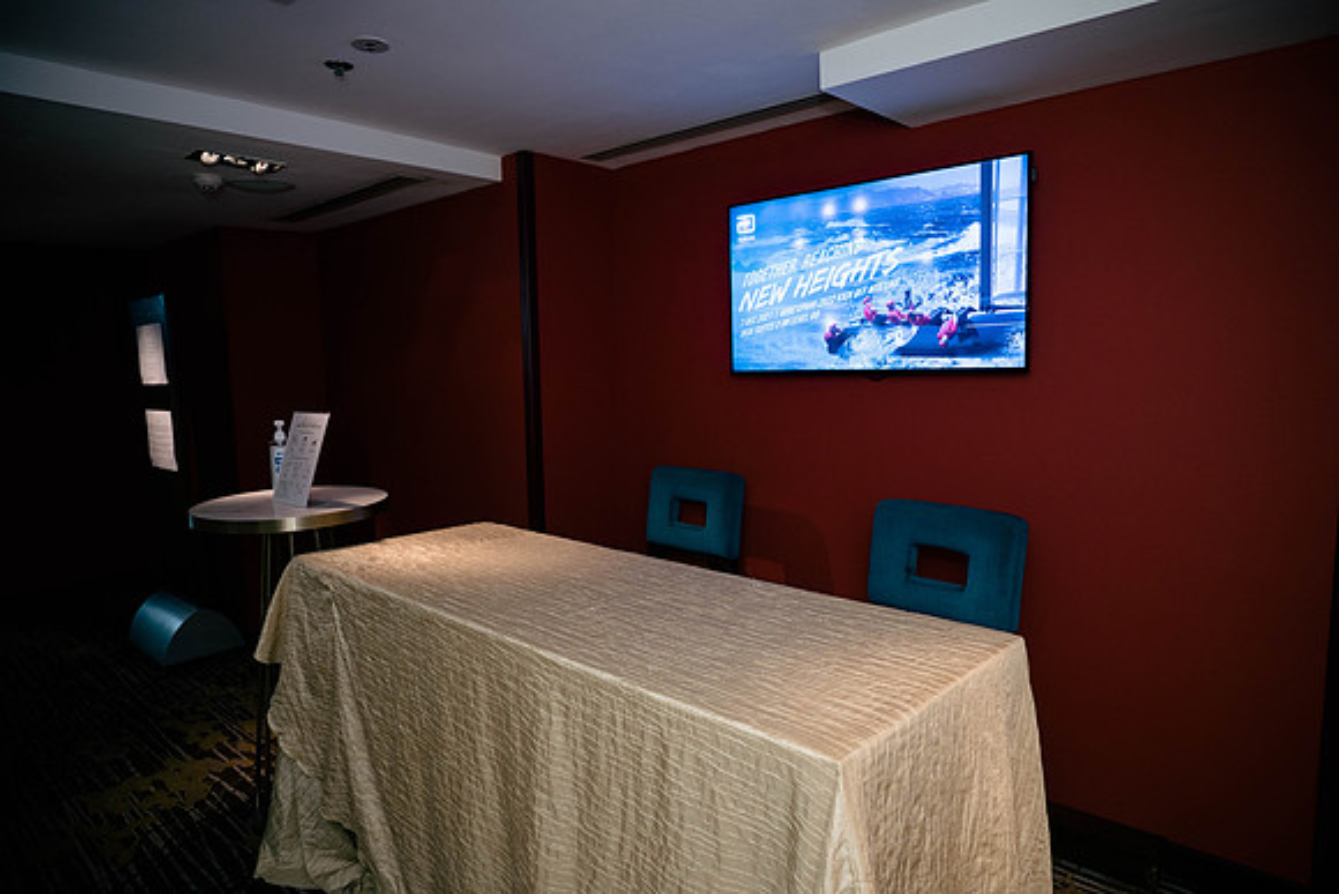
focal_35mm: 21
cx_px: 670
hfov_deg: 81.7
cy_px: 447
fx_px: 774
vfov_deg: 60.0
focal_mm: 10
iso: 320
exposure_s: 1/100
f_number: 1.8
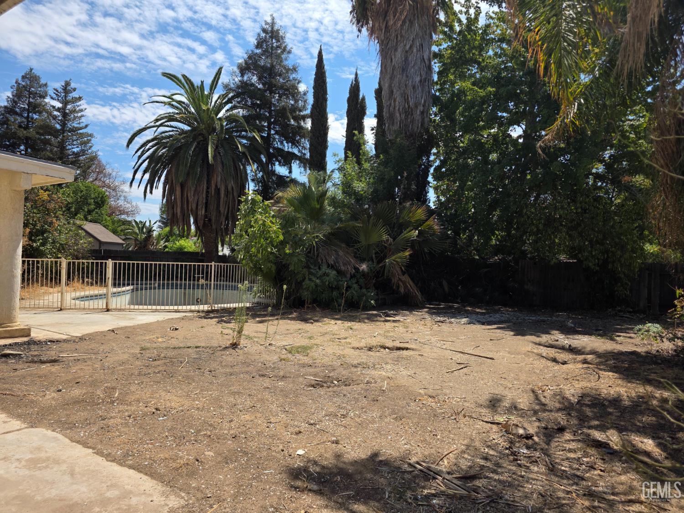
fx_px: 454
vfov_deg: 58.9
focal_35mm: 23
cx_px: 342
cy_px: 256
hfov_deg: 73.9
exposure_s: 1/5153
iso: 80
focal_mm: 6.3
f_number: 1.7
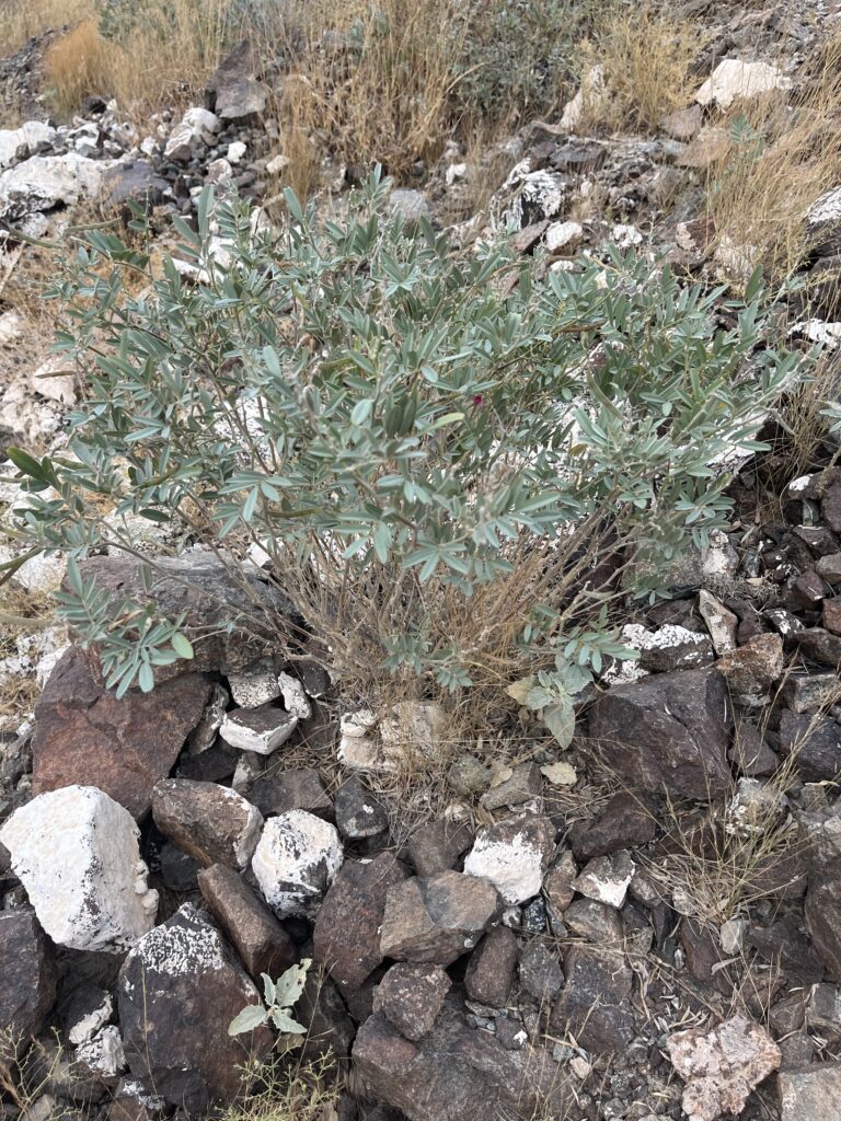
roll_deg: -3.2
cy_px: 560
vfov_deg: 67.3
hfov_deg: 53.1
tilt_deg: -33.8
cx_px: 420
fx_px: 842
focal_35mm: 26
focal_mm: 5.1
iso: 40
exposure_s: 1/259
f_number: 1.6
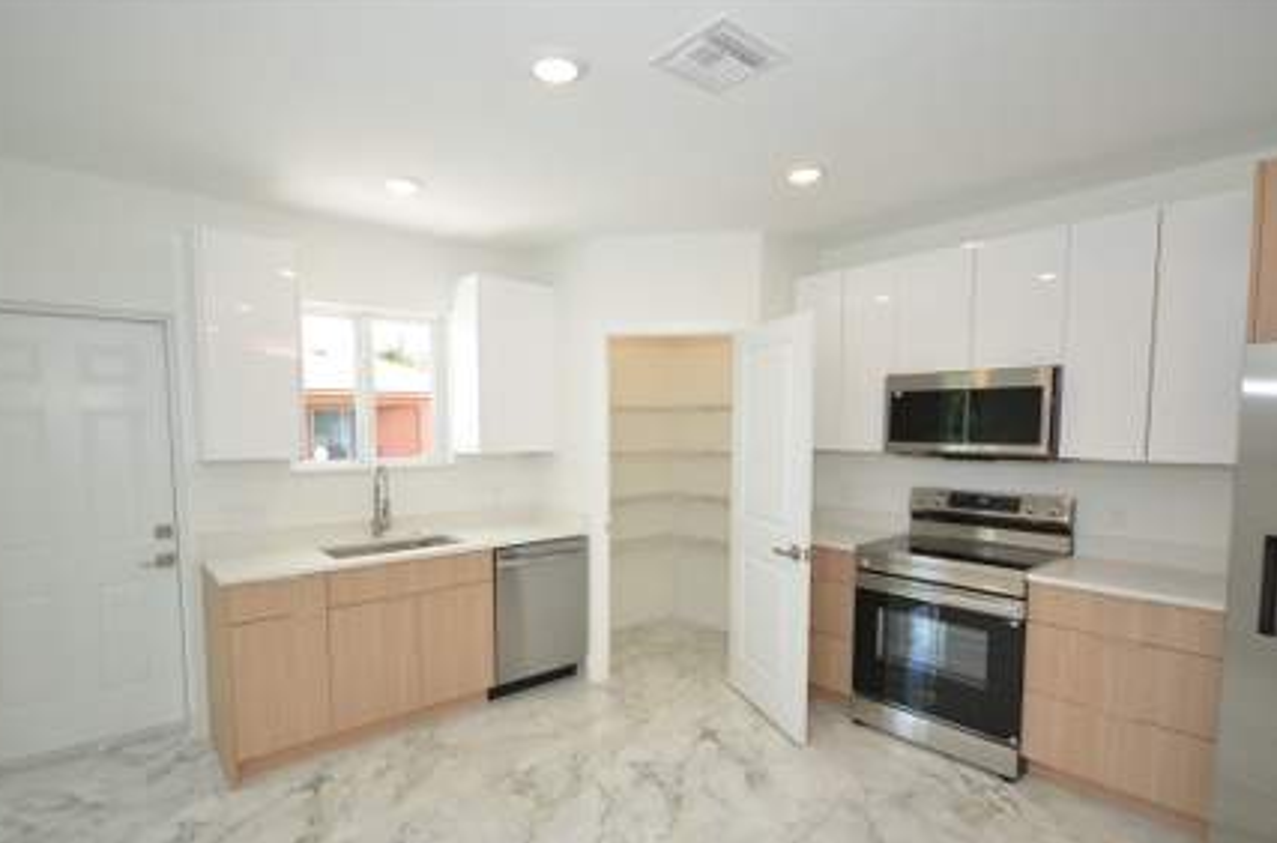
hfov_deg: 88.4
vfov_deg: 65.3
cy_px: 459
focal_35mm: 19
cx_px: 625
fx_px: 657
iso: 200
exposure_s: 1/80
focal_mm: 11
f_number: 4.2
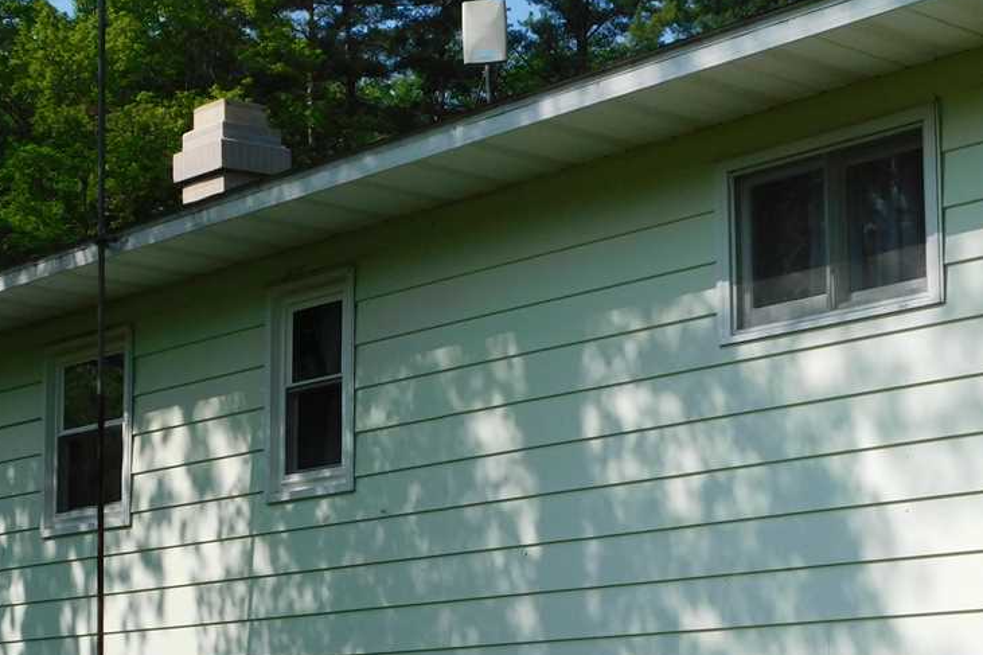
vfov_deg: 16.5
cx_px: 507
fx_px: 2238
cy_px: 502
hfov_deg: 24.8
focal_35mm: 82
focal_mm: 8
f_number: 3.7
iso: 125
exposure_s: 1/1250
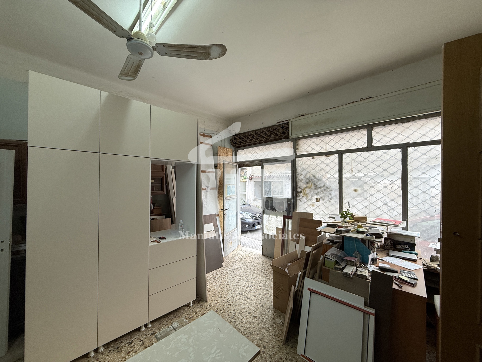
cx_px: 241
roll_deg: +0.1
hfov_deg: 102.1
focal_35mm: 14
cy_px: 181
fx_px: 195
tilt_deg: +0.8
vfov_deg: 85.7
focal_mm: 2.22
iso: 80
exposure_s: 1/100
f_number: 2.2
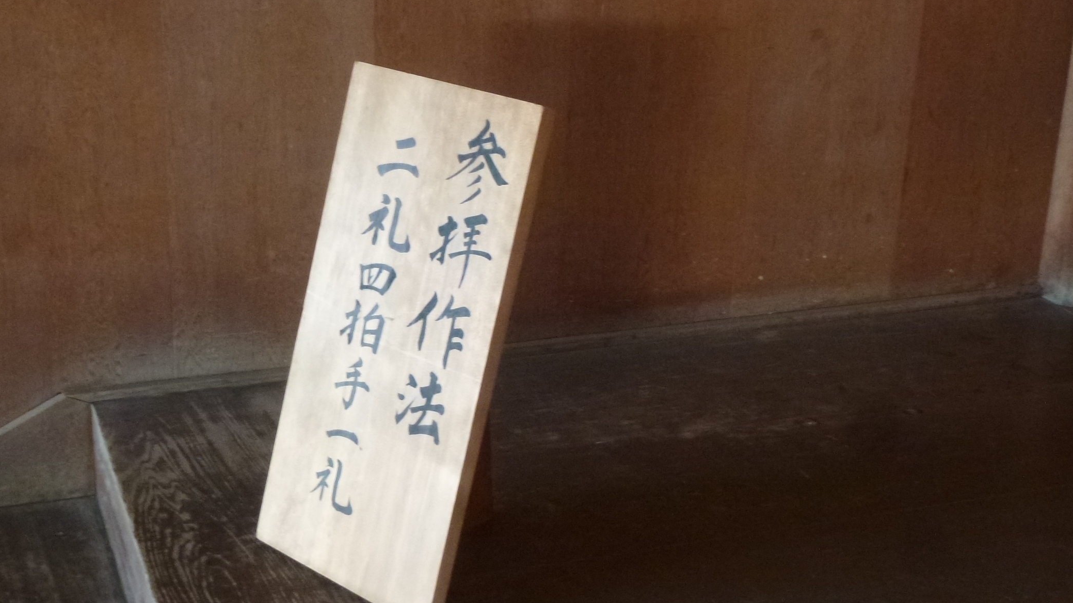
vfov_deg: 21.8
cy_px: 294
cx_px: 420
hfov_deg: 37.7
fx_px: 1565
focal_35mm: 55
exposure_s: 1/40
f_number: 3.9
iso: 400
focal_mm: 7.4
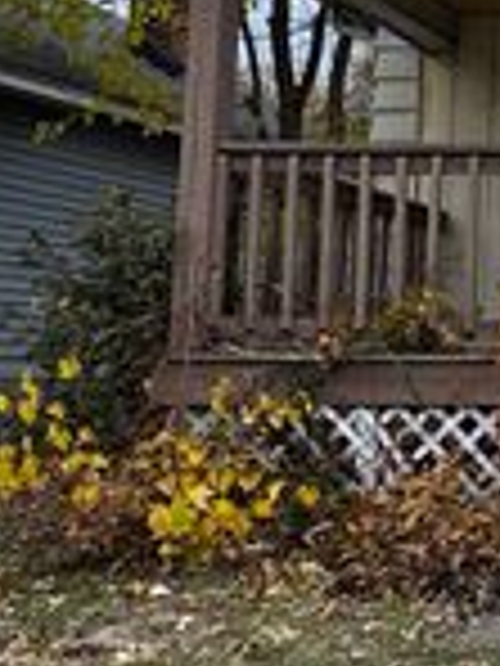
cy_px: 245
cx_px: 937
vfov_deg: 30.6
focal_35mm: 63
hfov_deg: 17.9
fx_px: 1213
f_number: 2.2
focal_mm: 2.22
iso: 50
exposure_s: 1/99
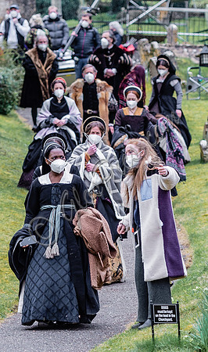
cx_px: 85
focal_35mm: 289
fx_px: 2730
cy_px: 137
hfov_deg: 4.4
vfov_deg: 7.4
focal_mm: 105
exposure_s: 1/1600
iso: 400
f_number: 2.8
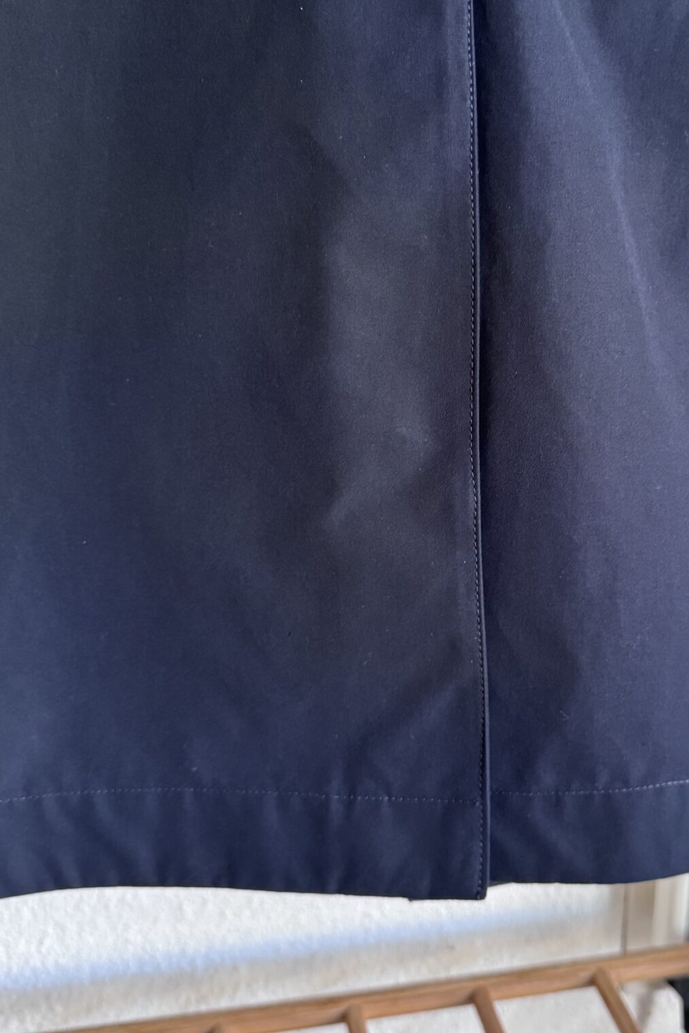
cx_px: 478
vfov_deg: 46.4
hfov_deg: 31.6
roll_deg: -2.0
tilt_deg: -14.8
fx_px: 1206
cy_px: 490
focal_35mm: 42
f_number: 1.78
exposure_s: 1/60
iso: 400
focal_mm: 6.76
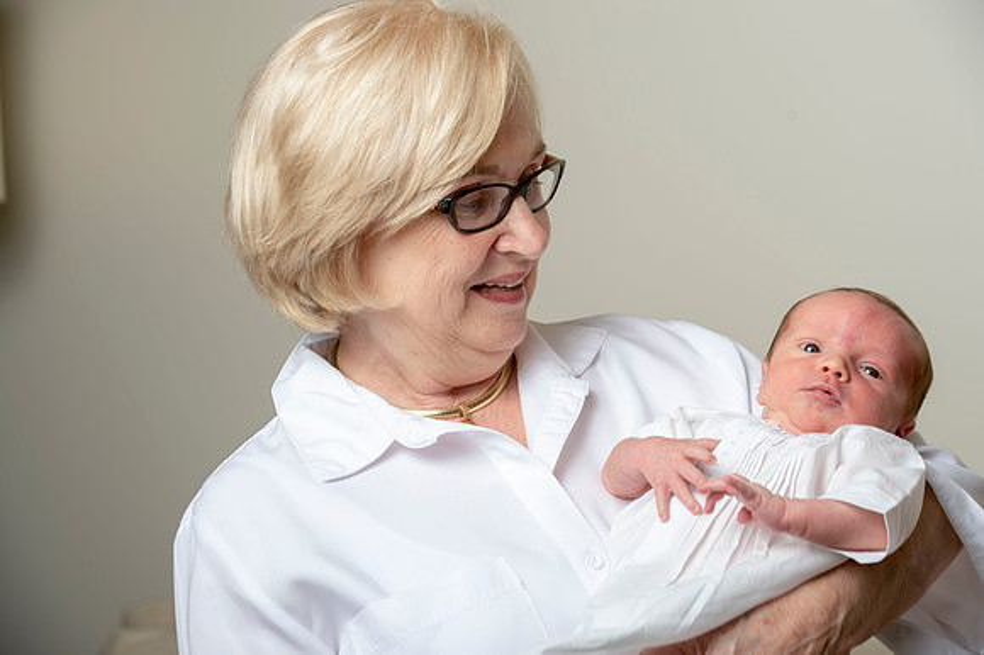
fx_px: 2732
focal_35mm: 100
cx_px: 492
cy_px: 328
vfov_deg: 13.7
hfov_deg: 20.4
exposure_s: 1/160
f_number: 6.3
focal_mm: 100
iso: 125
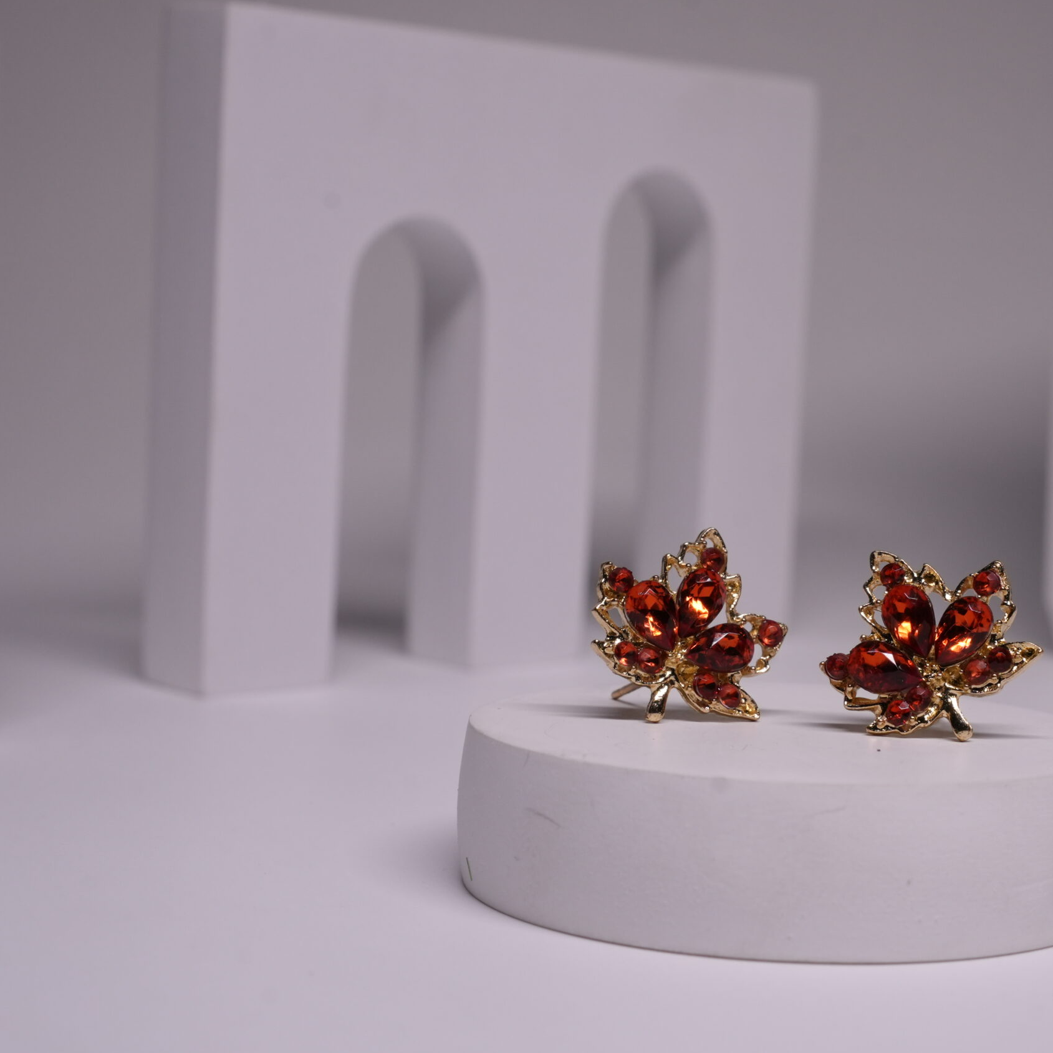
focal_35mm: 67
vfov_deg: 25.7
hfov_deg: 25.5
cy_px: 525
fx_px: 2306
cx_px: 748
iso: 640
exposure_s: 1/100
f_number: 10
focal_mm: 35
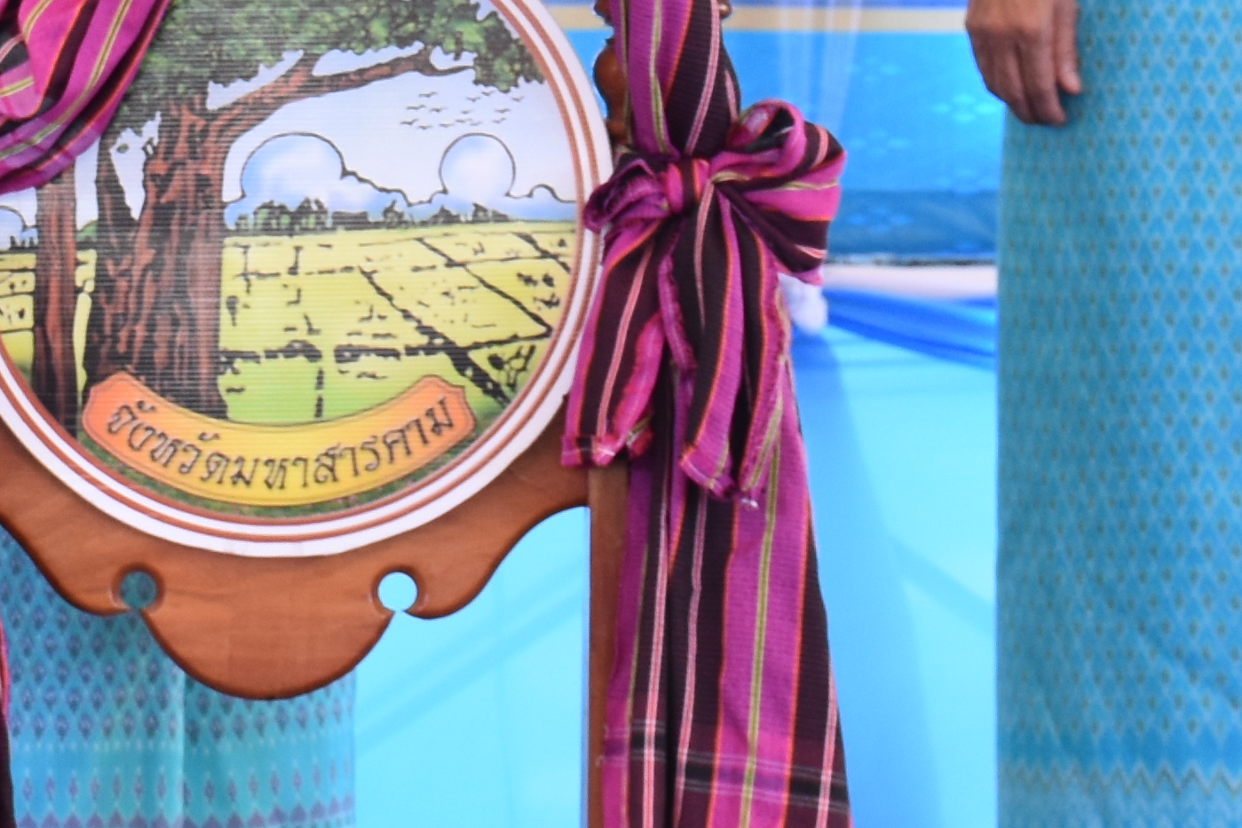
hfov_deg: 9.1
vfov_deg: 6.0
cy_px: -624
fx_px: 7768
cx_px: 393
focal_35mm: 225
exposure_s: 1/160
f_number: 6.3
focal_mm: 35
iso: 400
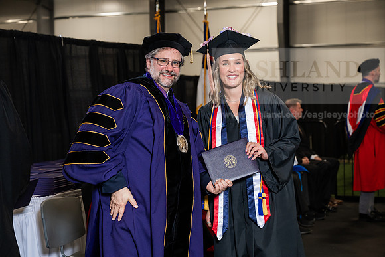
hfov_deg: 28.8
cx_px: 192
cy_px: 128
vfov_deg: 19.5
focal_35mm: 70
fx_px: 749
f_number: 4.5
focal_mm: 70
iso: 1250
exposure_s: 1/200
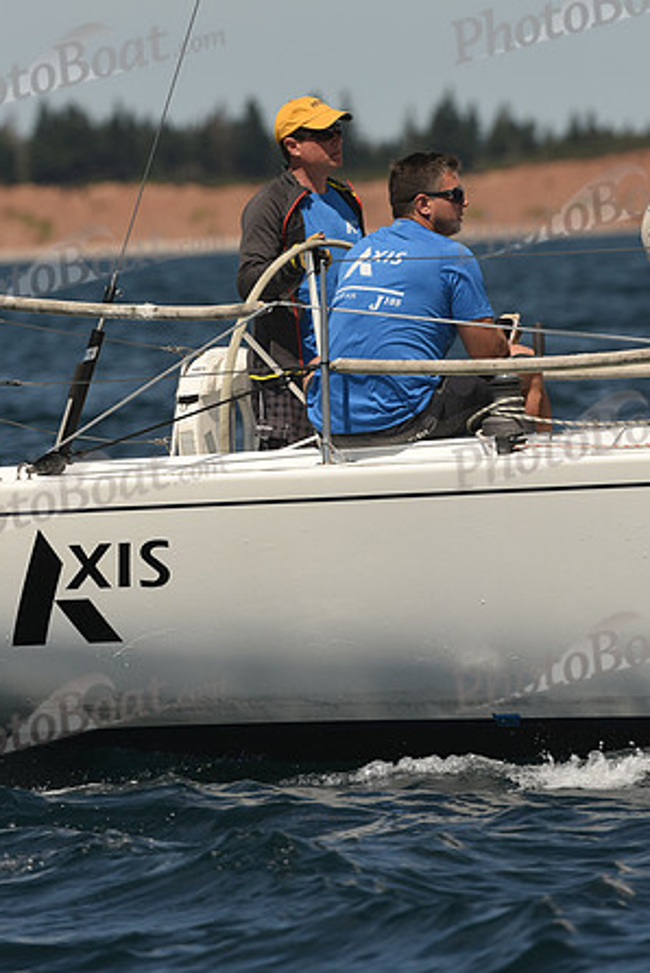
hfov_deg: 2.6
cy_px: 353
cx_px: 339
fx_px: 14060
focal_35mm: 520
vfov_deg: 4.0
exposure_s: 1/1000
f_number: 7.1
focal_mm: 400
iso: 250
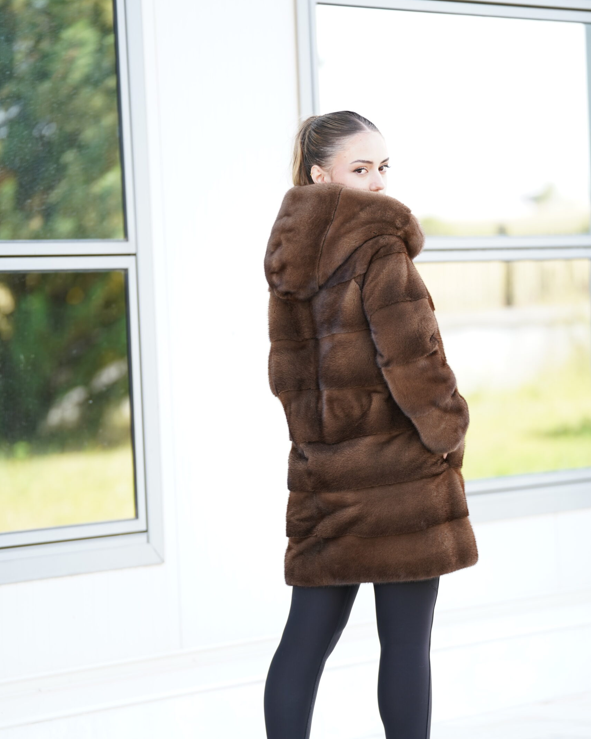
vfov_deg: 12.2
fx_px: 3455
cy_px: 431
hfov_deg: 9.8
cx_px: 295
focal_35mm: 158
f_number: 2.8
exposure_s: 1/250
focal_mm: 140
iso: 250
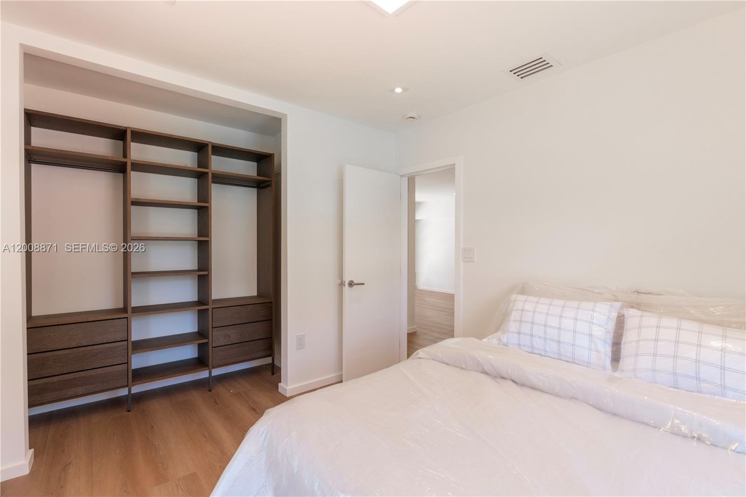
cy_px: 248
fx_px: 342
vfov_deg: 72.0
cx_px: 373
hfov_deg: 95.0
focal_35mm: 16
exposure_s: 1/40
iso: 400
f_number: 5.6
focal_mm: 11
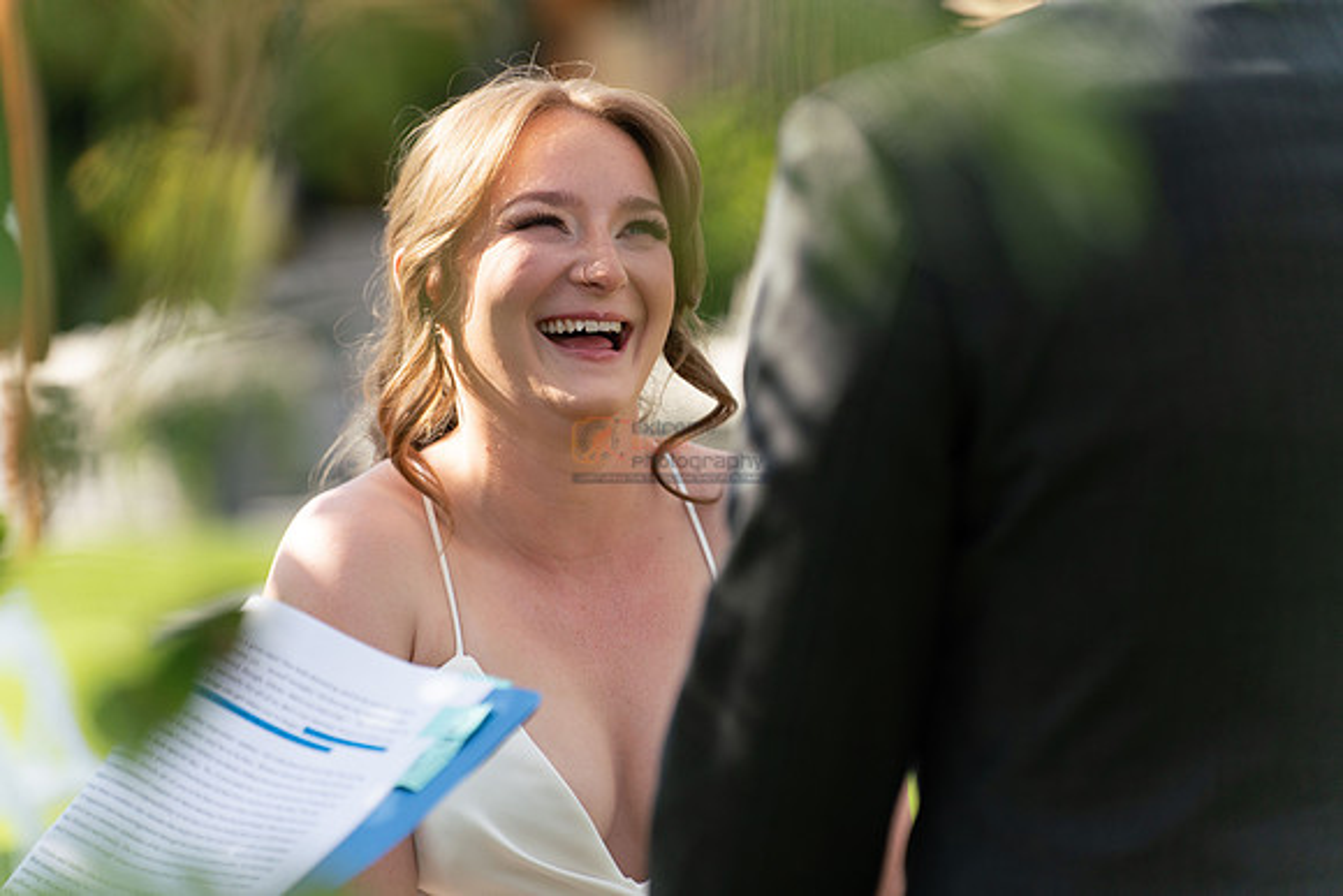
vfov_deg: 9.2
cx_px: 672
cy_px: 448
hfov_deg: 13.7
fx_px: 5597
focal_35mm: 150
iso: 400
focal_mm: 150
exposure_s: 1/2000
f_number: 2.8
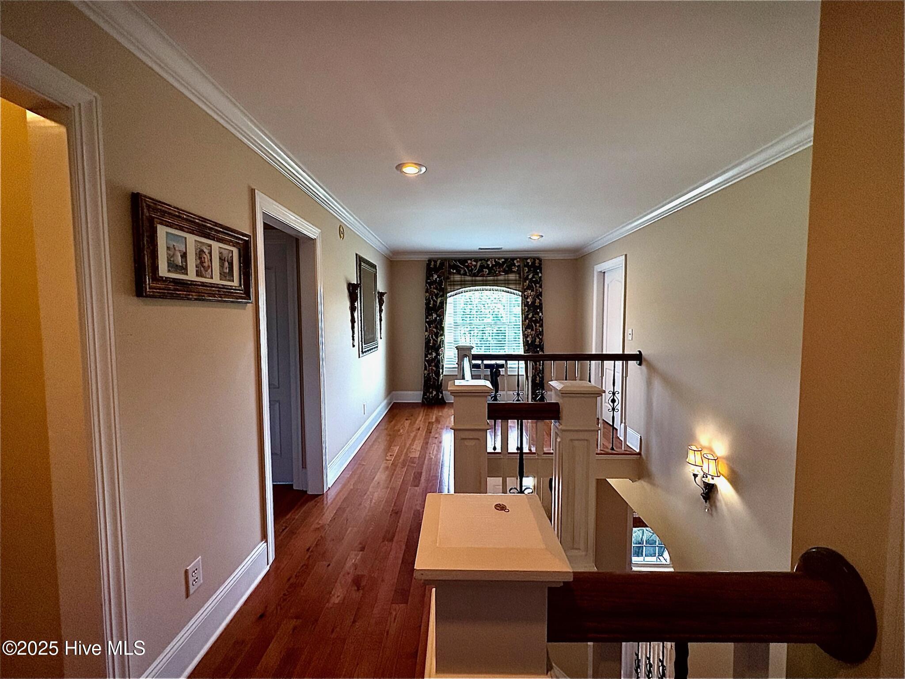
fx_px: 366
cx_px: 452
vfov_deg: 85.7
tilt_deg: -3.4
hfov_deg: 102.1
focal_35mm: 14
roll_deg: +0.1
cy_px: 340
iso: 320
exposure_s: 1/120
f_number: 2.2
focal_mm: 2.22
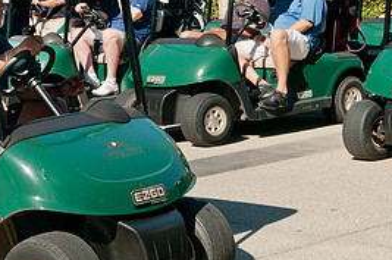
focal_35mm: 114
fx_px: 1239
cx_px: 82
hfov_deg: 17.8
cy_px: 89
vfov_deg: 12.0
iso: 400
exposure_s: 1/250
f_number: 10
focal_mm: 35
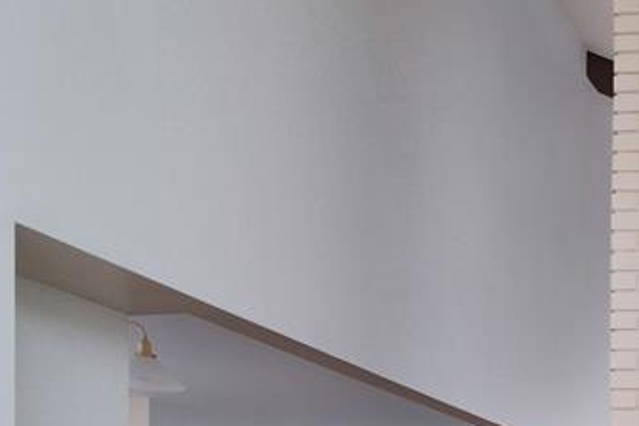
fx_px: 976
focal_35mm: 55
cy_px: 606
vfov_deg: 21.4
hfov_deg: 27.1
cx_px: 925
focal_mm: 11.9
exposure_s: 1/125
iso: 500
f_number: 7.1
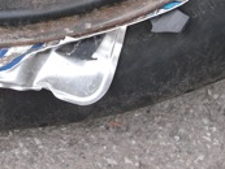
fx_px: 527
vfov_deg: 18.0
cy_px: 30
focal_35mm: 81
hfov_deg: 23.6
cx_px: 29
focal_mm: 5.8
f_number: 2.8
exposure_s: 1/30
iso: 50
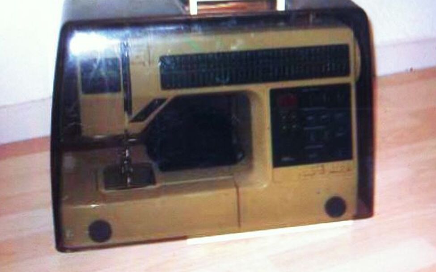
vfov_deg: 33.5
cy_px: 117
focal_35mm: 38
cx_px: 216
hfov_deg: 51.5
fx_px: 451
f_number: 2.8
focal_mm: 3.85
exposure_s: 1/15
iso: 200
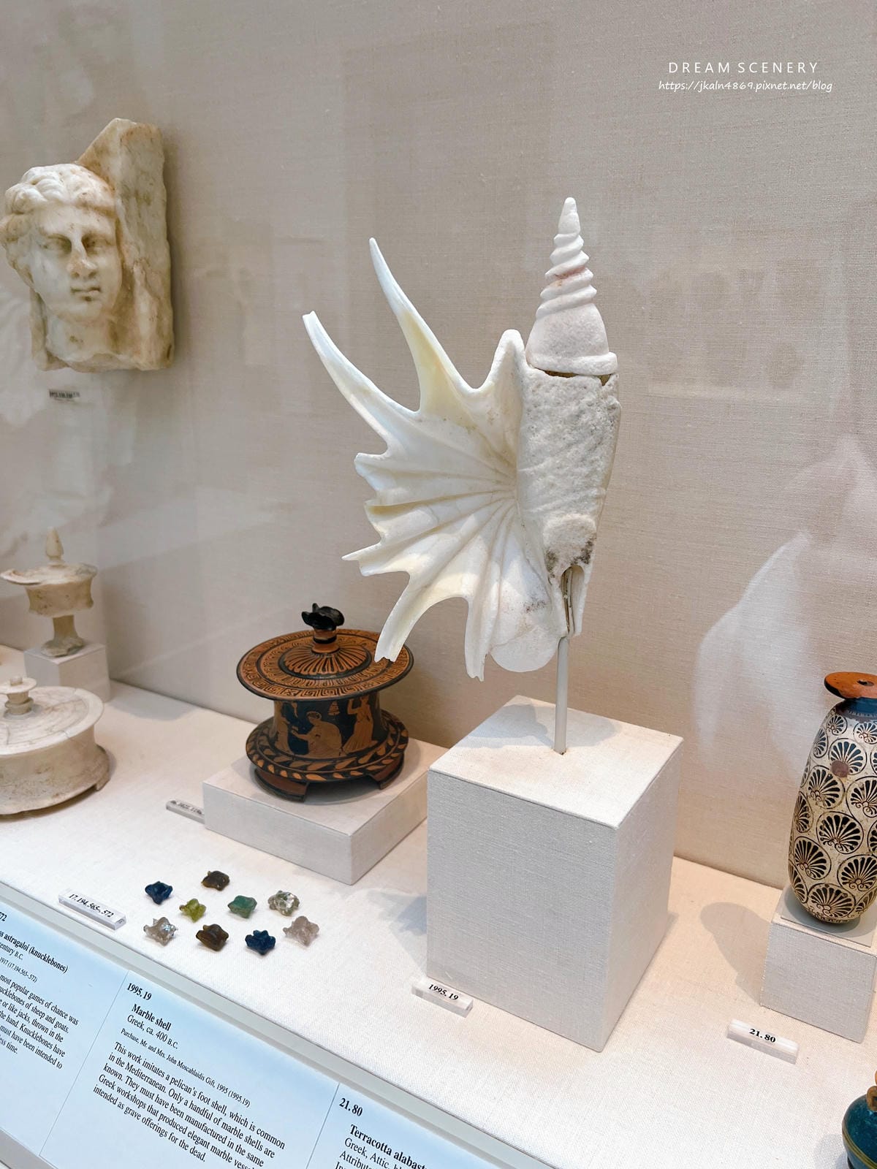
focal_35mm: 26
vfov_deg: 67.3
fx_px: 878
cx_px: 438
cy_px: 584
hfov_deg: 53.1
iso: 100
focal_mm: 5.7
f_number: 1.5
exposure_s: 1/120
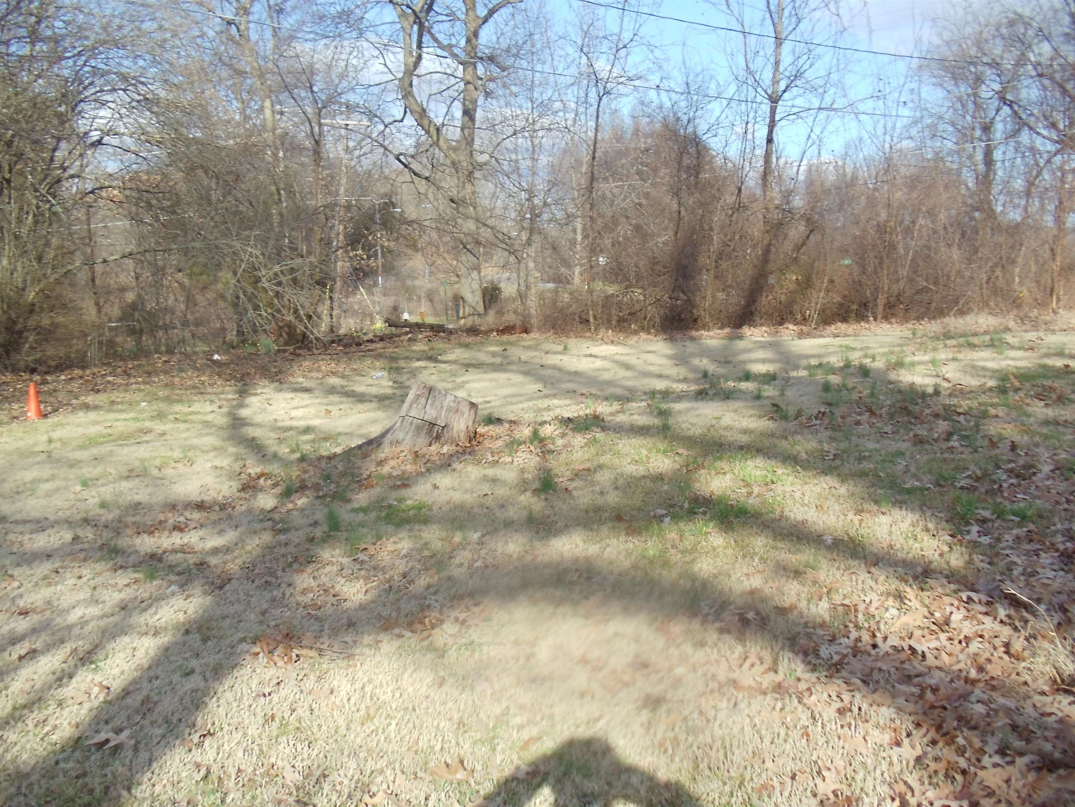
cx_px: 538
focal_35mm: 44
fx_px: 1366
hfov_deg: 42.9
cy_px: 404
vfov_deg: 32.9
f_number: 7.1
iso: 80
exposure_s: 1/125
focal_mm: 6
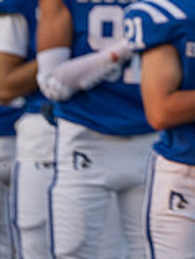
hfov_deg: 1.7
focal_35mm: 855
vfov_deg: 2.3
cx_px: 460
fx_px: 6413
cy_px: -34
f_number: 4
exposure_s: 1/1250
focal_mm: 200
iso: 1000
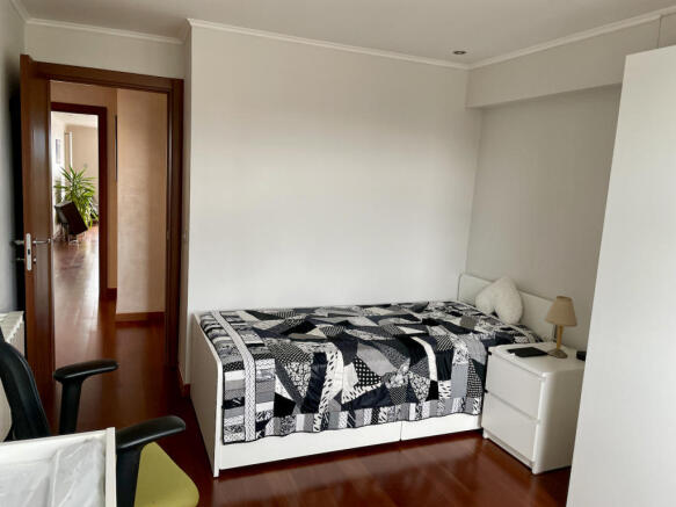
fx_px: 508
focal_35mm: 26
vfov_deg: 53.0
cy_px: 254
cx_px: 338
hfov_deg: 67.3
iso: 100
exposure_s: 1/100
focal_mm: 4.2
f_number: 1.6
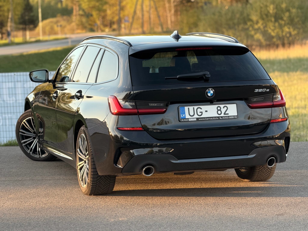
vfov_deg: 14.8
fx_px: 890
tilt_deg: -5.2
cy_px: 116
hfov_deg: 19.6
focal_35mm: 100
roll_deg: +0.4
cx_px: 154
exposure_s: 1/121
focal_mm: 16.89
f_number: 2.8
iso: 160
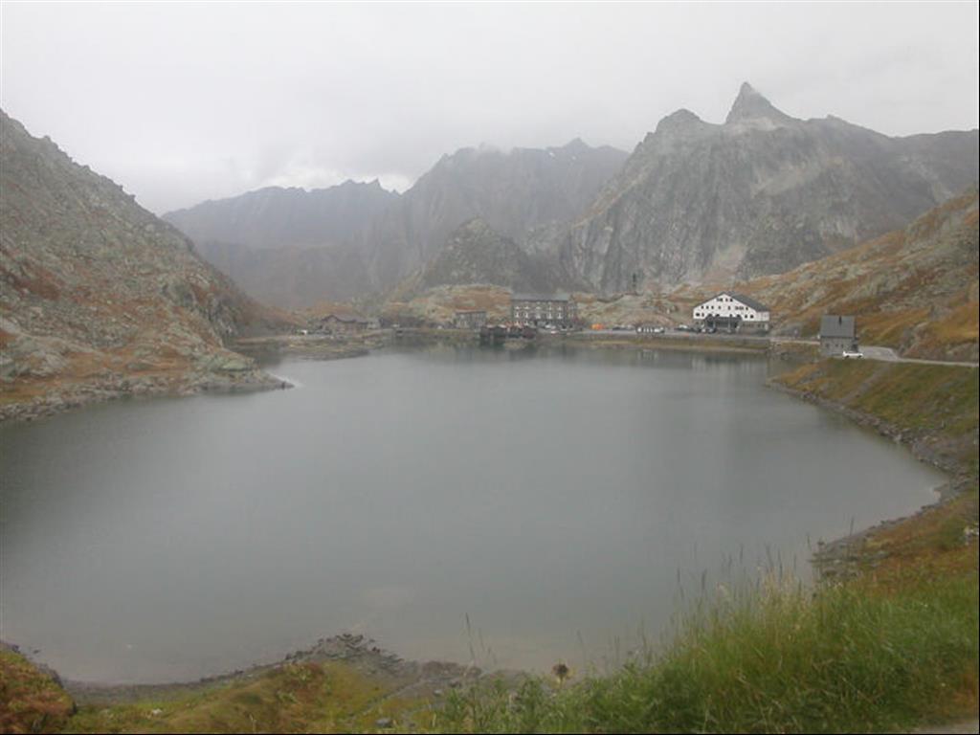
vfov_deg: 38.7
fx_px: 1047
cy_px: 368
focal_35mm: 37
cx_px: 490
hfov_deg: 50.1
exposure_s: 1/303
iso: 100
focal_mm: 5.6
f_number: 4.5
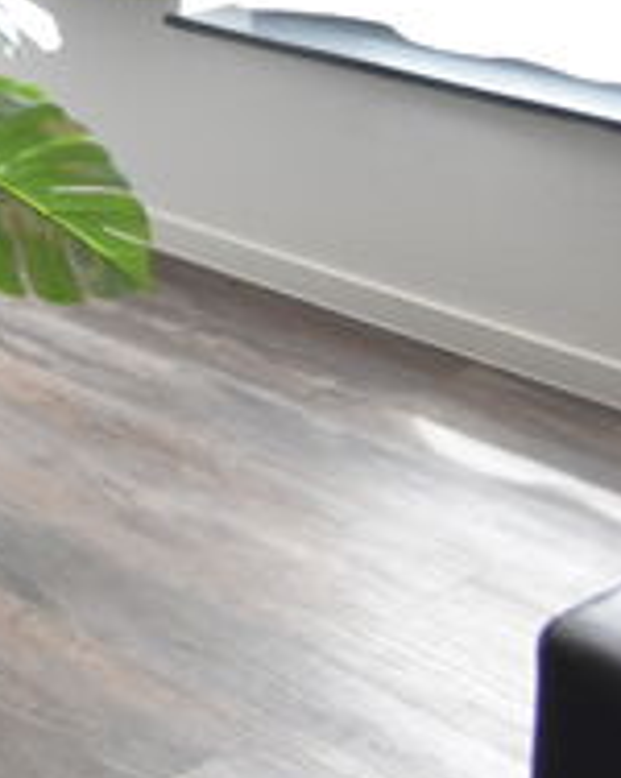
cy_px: -422
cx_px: -956
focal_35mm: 72
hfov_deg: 13.6
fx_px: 1657
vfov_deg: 21.6
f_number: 4.5
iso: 400
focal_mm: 10
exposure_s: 1/80
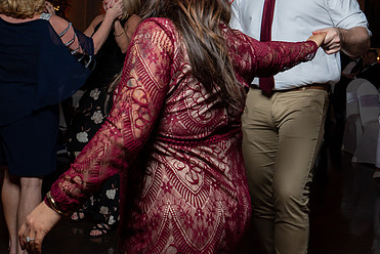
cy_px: 67
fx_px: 581
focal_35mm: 55
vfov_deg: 24.4
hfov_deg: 36.2
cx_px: 204
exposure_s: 1/200
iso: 1250
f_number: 5.6
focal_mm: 35
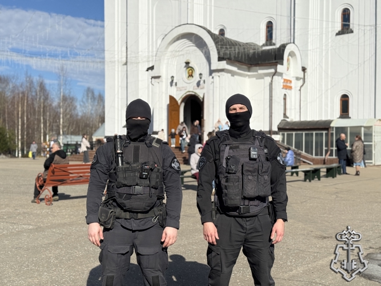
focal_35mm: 48
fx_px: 528
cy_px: 143
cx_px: 190
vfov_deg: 30.3
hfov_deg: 39.7
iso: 64
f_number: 1.78
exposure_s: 1/11364
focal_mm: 6.76
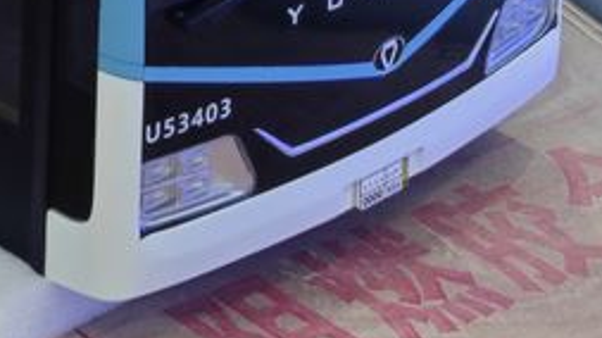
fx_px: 3239
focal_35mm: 203
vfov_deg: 5.7
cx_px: -502
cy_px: -490
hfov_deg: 10.0
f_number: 1.9
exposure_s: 1/89.2
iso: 200
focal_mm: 8.7
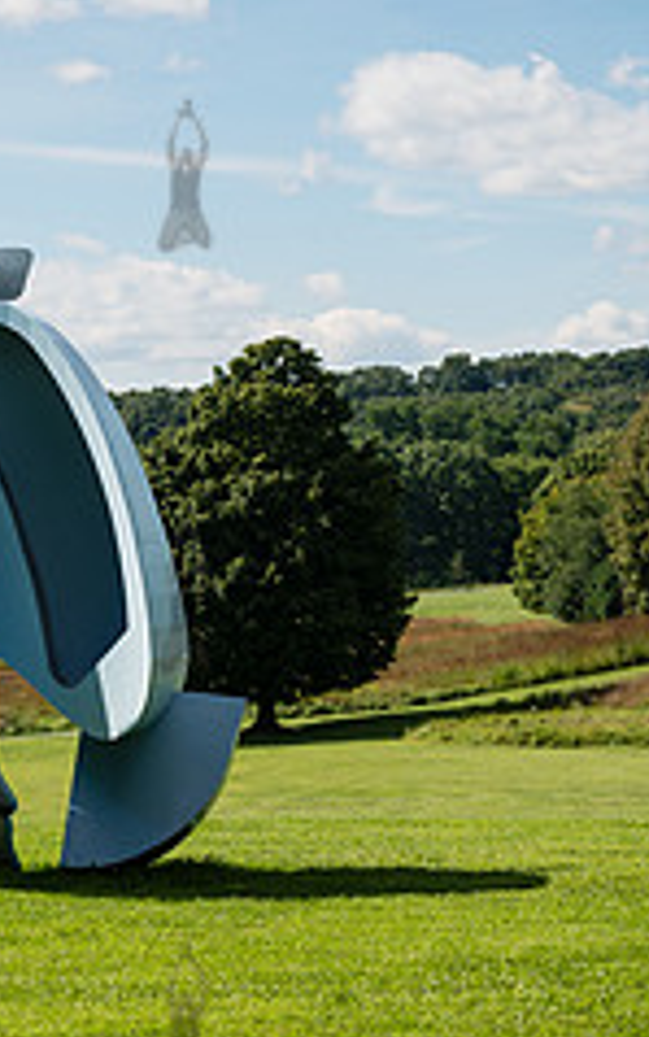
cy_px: 595
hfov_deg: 8.8
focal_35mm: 149
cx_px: 183
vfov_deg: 14.0
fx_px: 4212
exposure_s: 1/1000
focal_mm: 60
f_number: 4
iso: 100
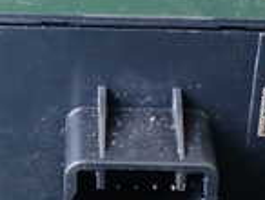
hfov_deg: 15.9
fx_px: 943
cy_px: 62
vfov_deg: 12.1
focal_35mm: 123
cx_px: 78
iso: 800
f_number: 2.3
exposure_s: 1/40
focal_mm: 5.4
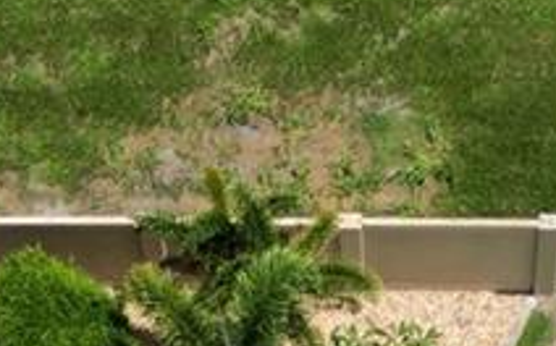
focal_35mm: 144
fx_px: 2180
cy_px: 1363
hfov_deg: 14.5
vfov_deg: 7.0
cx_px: 430
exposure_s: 1/5000
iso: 120
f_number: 1.7
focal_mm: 6.72
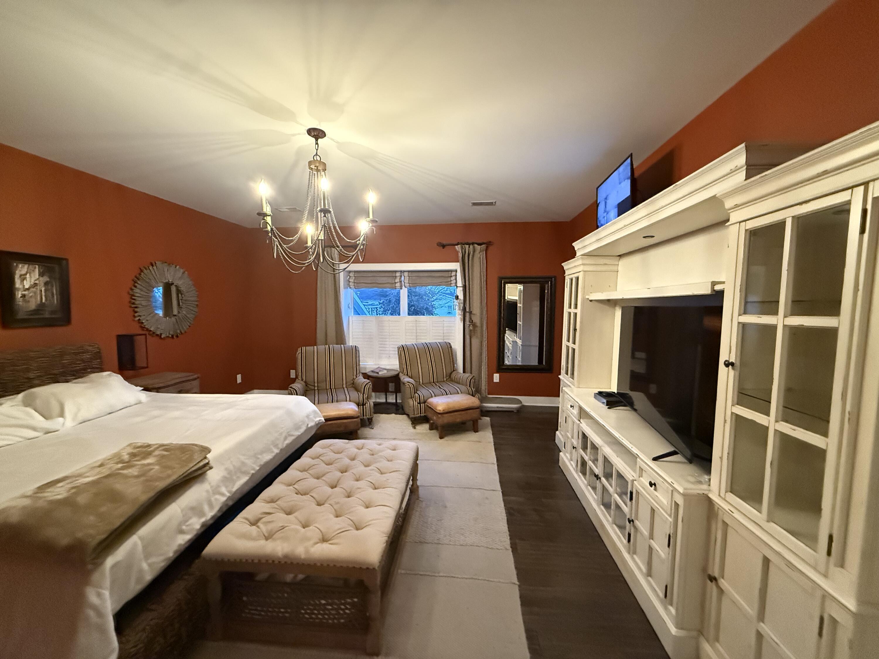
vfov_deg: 85.7
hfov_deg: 102.1
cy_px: 330
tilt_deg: -3.9
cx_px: 440
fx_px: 356
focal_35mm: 14
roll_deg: +0.3
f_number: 2.2
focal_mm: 2.22
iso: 1000
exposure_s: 1/60
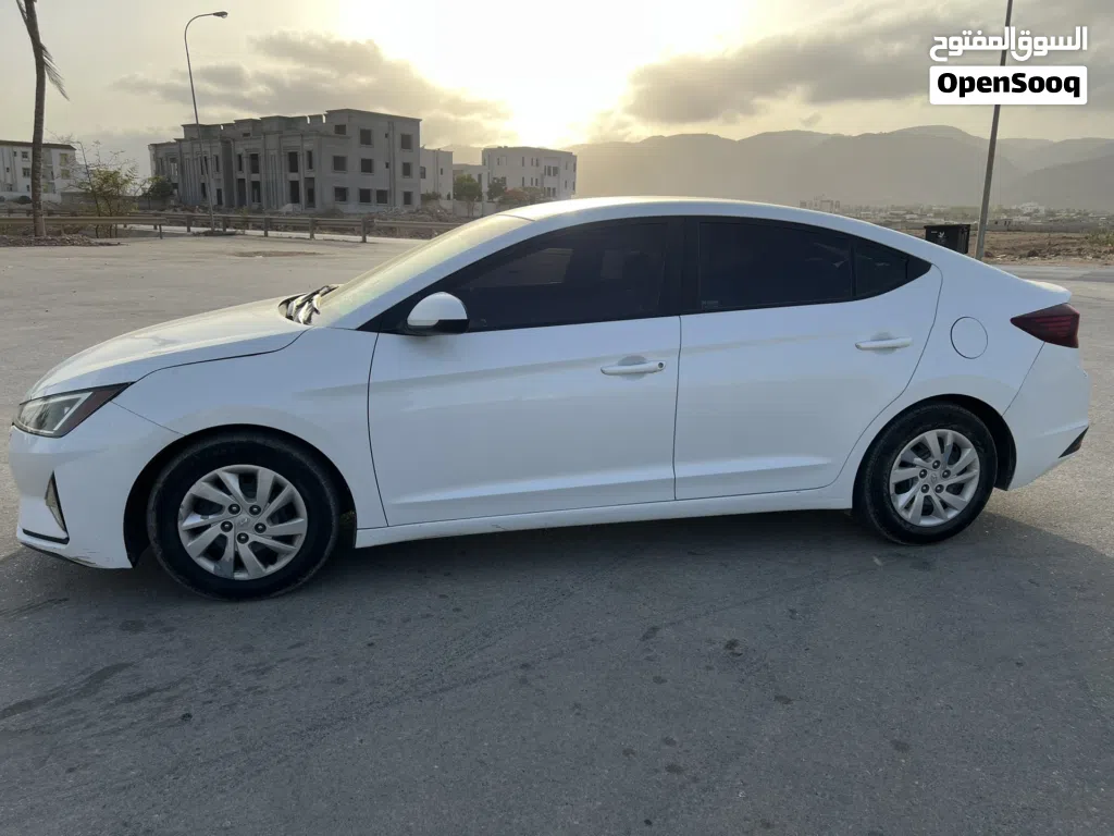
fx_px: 837
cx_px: 557
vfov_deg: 53.1
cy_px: 418
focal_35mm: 26
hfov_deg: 67.3
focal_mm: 5.7
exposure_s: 1/1698
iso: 50
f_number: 1.5
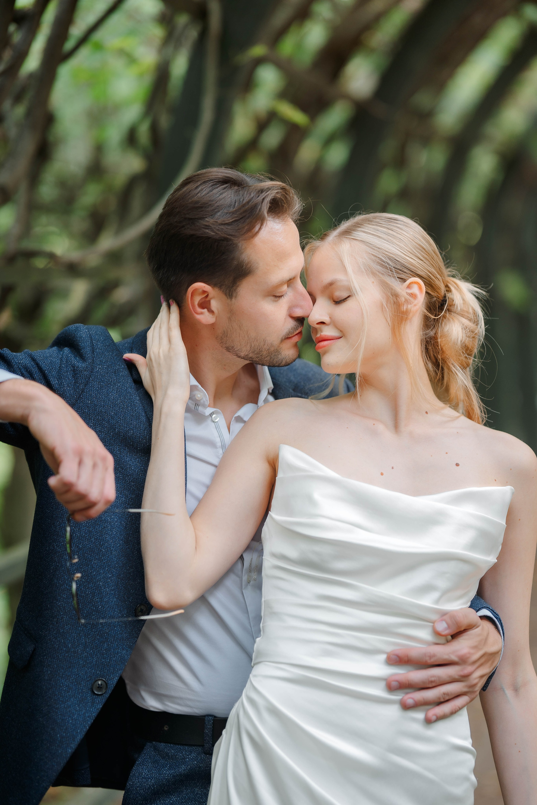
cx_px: 268
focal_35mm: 85
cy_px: 402
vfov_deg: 23.9
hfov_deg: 16.1
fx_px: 1902
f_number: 1.6
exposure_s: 1/250
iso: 100
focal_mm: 85
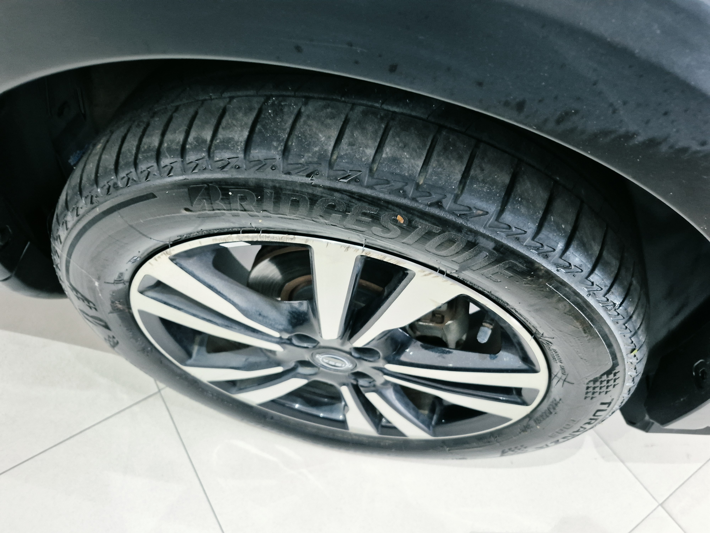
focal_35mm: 23
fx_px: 472
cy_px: 266
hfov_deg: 73.9
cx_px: 355
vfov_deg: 58.9
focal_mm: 5.4
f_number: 1.8
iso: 640
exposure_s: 1/60
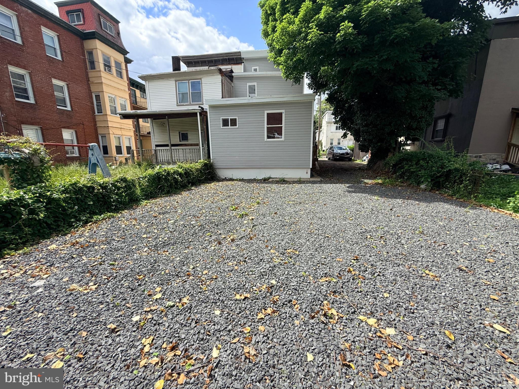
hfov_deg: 102.1
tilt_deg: -10.9
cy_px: 194
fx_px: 210
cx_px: 260
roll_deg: +1.2
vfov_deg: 85.7
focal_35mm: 14
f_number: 2.2
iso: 50
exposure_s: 1/1399
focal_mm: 2.22
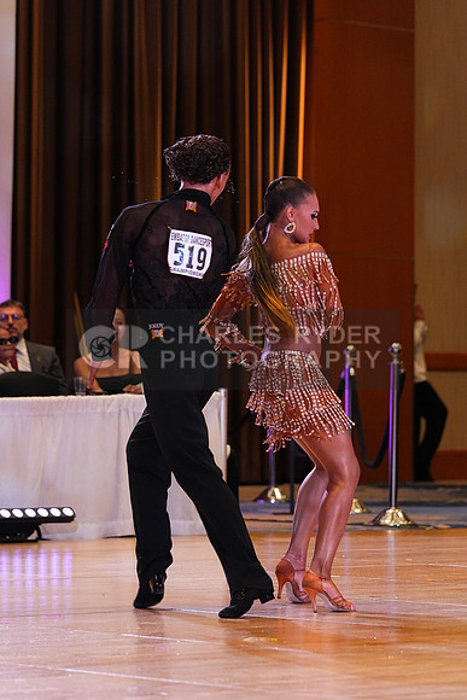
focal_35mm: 197
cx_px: 234
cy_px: 350
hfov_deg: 7.0
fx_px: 3831
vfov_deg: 10.4
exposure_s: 1/320
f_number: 5.6
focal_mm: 197
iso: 5000
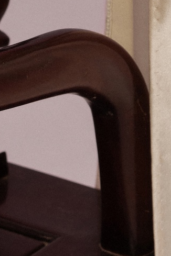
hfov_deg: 4.3
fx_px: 2266
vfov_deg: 6.3
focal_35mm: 318
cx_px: 295
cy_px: -269
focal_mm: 55
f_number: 5.6
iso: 250
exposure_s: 1/160
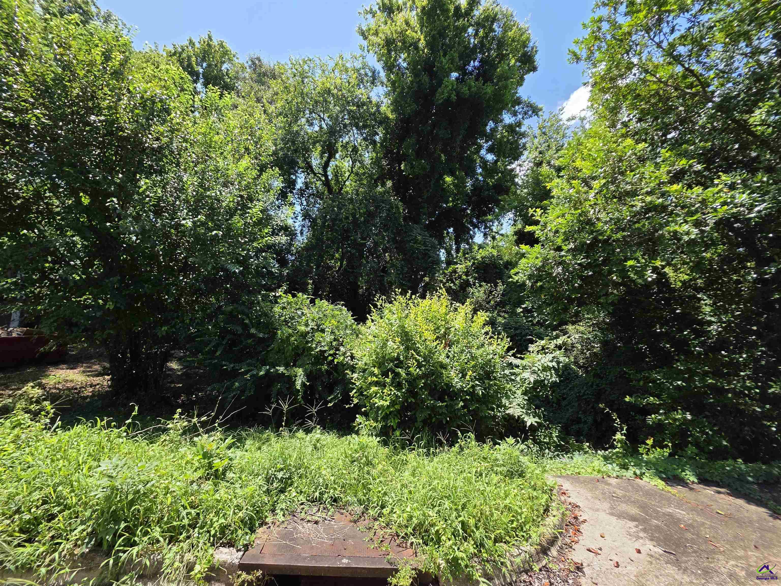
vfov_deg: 89.9
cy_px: 293
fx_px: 293
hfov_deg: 106.2
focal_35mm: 13
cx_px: 390
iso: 40
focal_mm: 2.2
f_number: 1.9
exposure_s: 1/1044
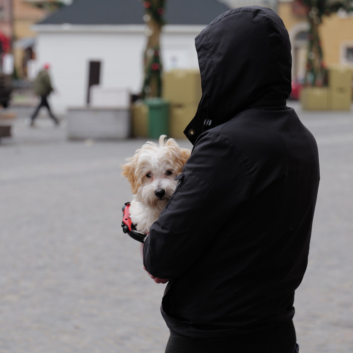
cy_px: 178
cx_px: 150
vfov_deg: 15.0
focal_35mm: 116
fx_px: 1338
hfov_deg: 15.0
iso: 400
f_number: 4
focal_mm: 90
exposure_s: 1/500
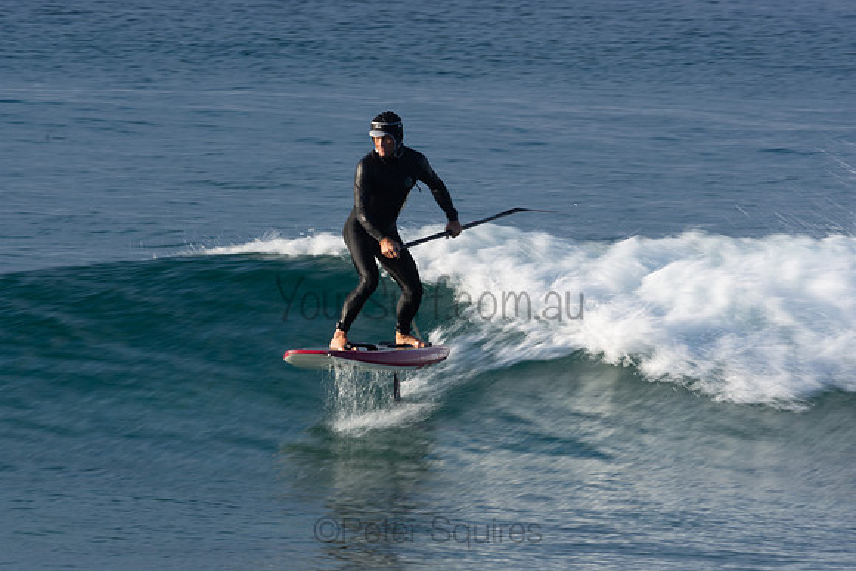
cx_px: 428
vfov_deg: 1.8
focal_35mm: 750
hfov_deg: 2.7
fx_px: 17837
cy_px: 286
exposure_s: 1/30
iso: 100
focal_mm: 500
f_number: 20
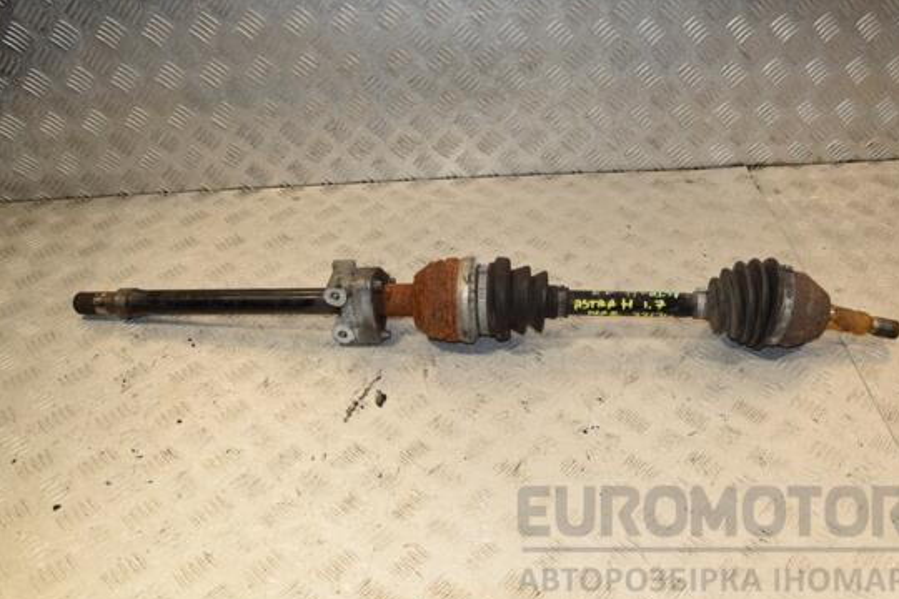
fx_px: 749
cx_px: 486
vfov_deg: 43.6
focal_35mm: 30
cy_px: 290
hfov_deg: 61.8
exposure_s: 1/200
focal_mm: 18
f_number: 9
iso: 800
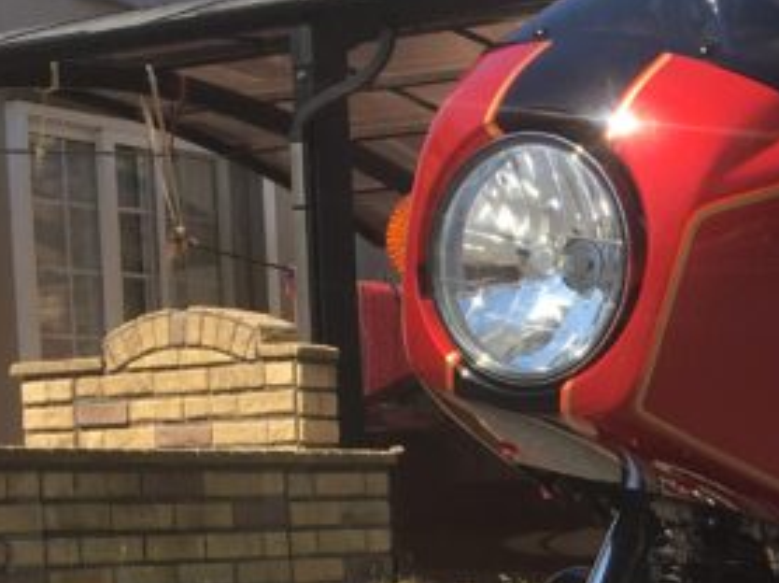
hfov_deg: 17.9
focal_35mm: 107
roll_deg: +3.2
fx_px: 2406
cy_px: 659
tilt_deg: -1.9
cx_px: 790
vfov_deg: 13.5
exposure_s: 1/1054
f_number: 2.2
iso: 25
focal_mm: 4.15
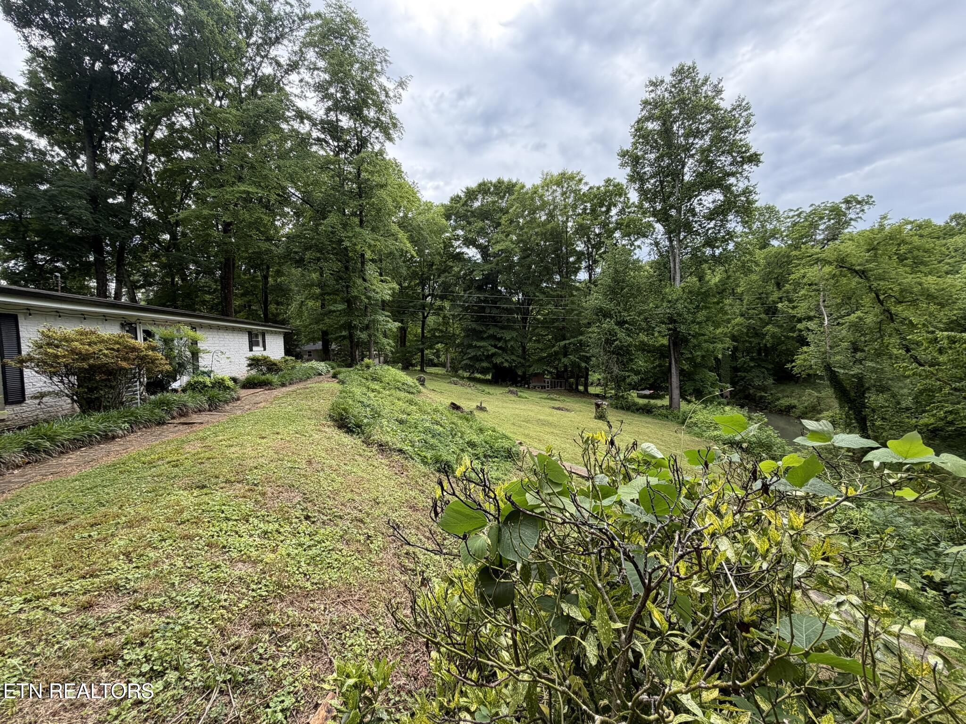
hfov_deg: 102.1
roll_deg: +2.5
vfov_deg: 85.7
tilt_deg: -2.8
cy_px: 362
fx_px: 391
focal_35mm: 14
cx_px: 483
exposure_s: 1/381
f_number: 2.2
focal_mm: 2.22
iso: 50
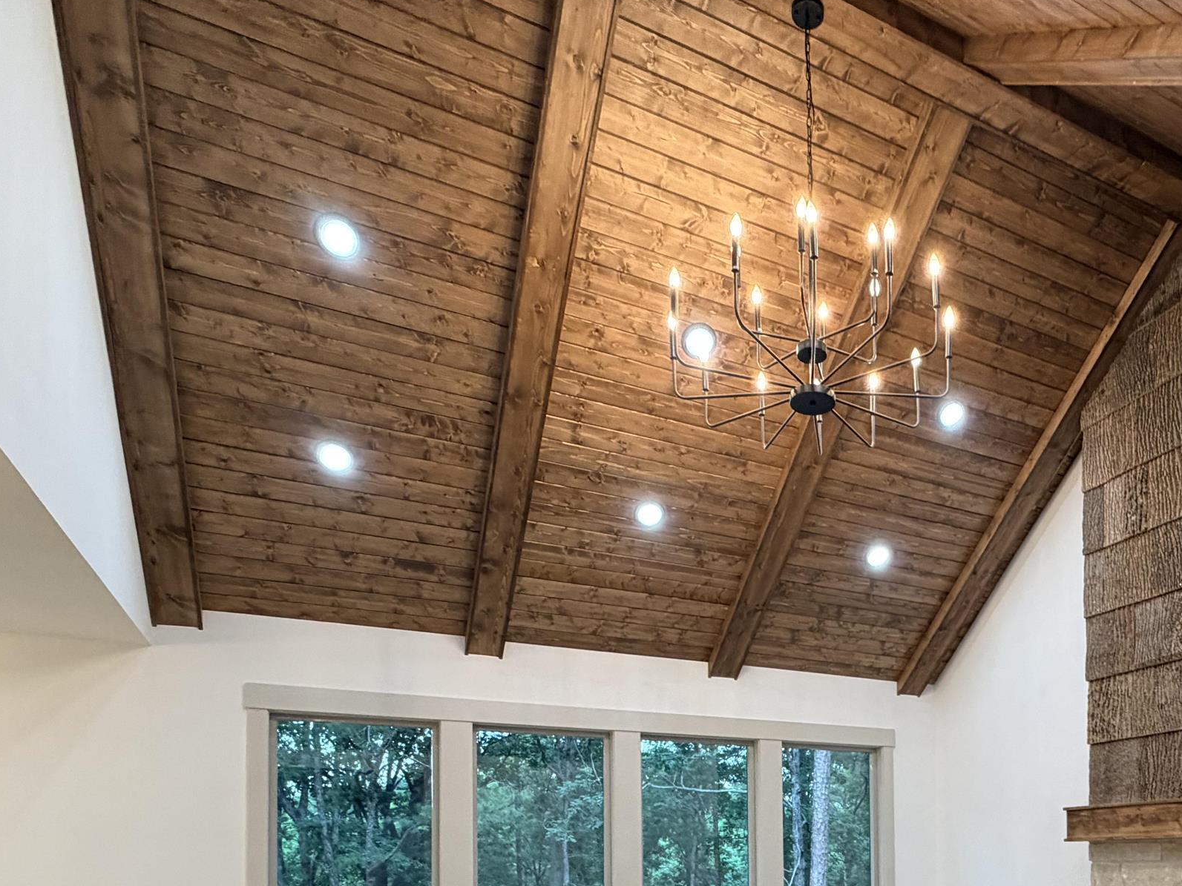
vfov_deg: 45.4
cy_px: 833
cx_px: 863
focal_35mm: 27
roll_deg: +1.5
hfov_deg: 62.2
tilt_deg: +1.7
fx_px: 922
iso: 250
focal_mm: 2.22
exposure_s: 1/120
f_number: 2.2
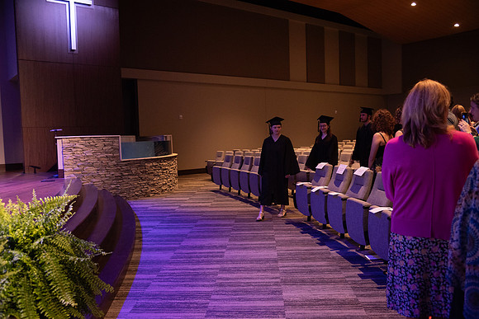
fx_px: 413
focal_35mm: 31
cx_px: 240
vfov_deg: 42.3
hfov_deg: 60.3
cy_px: 160
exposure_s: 1/200
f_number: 4
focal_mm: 31
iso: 4000
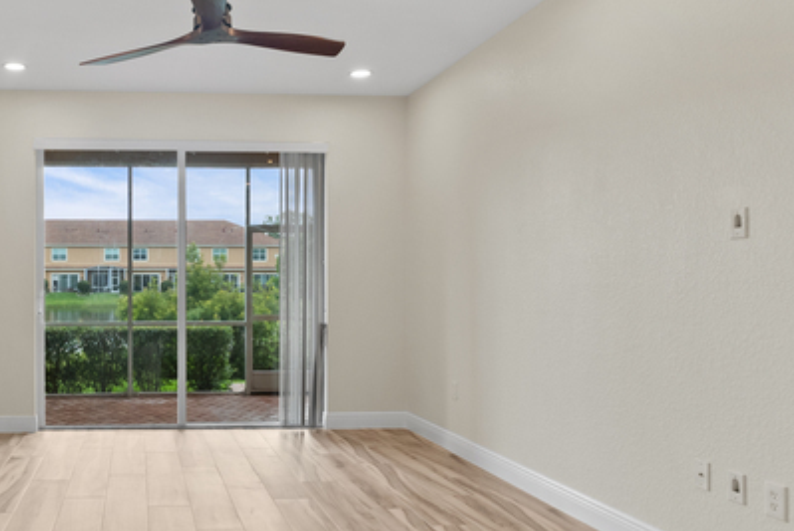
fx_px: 662
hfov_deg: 58.0
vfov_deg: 43.7
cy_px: 268
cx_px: 178
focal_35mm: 30
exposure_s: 1/8
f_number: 8
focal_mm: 16
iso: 1250
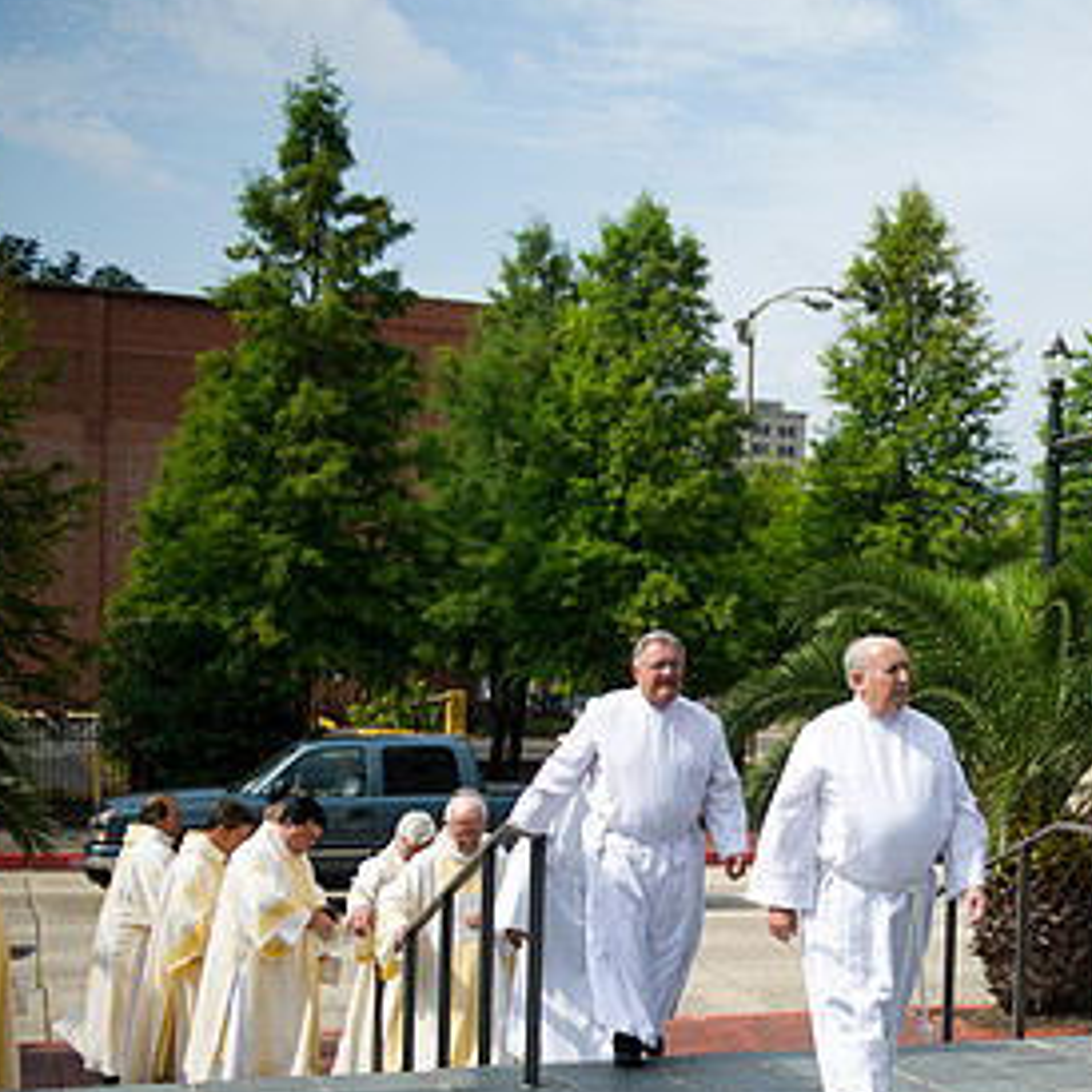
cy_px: 705
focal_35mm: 63
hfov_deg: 25.9
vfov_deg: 27.2
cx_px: 1096
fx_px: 2248
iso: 320
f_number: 2.8
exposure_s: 1/8000
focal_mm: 35
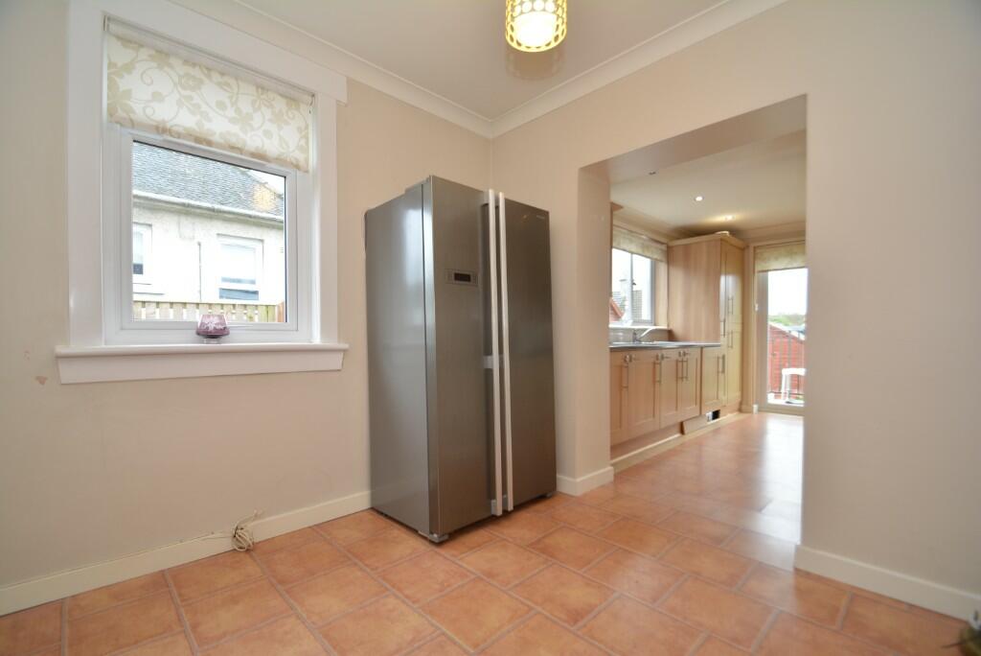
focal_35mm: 15
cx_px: 490
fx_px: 409
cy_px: 328
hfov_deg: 100.4
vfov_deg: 77.4
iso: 100
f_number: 5
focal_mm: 10
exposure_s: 1/15
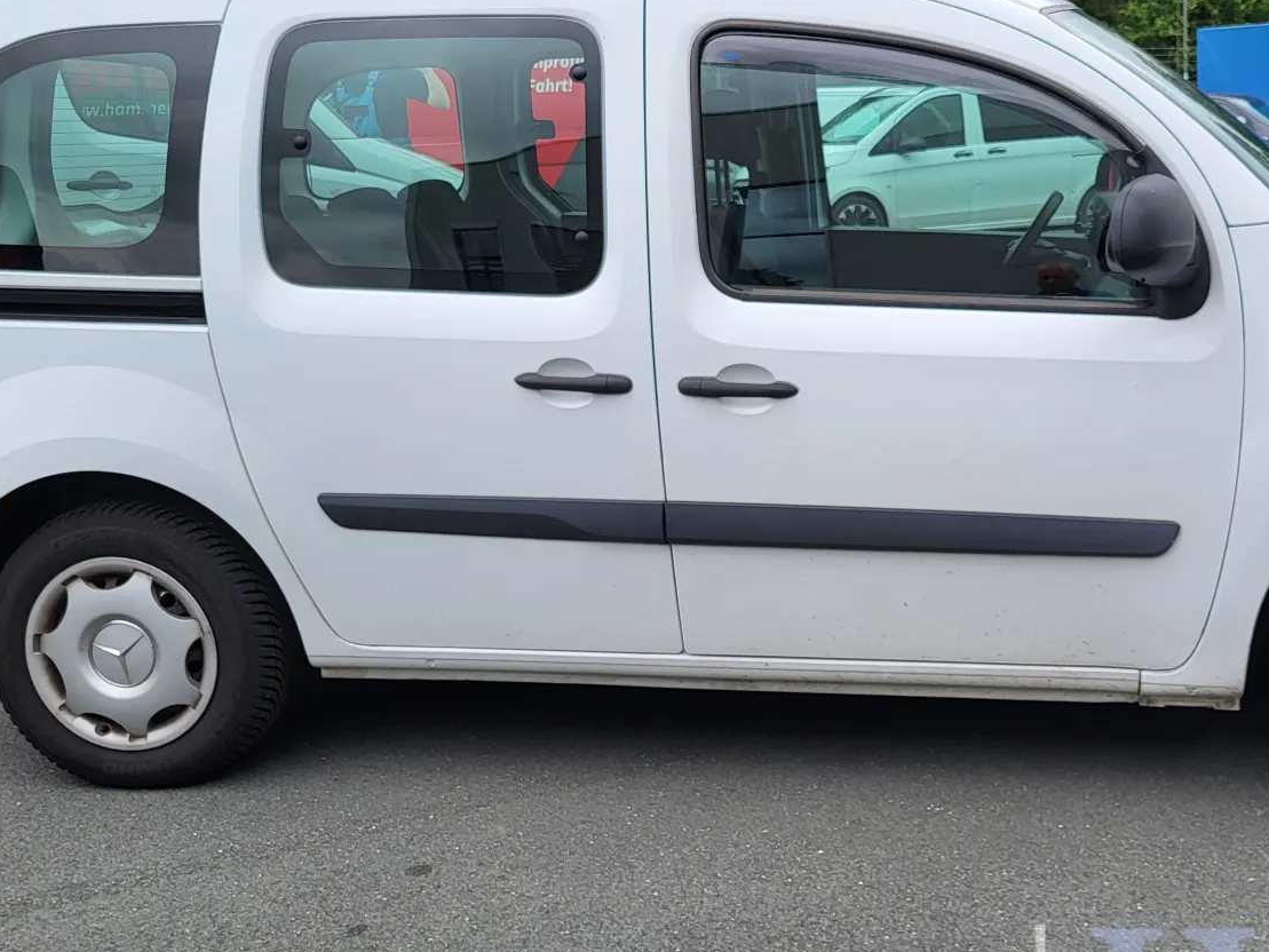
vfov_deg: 32.2
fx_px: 1650
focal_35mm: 45
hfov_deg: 41.5
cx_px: 854
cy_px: 436
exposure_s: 1/1038
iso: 40
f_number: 1.8
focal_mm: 5.4
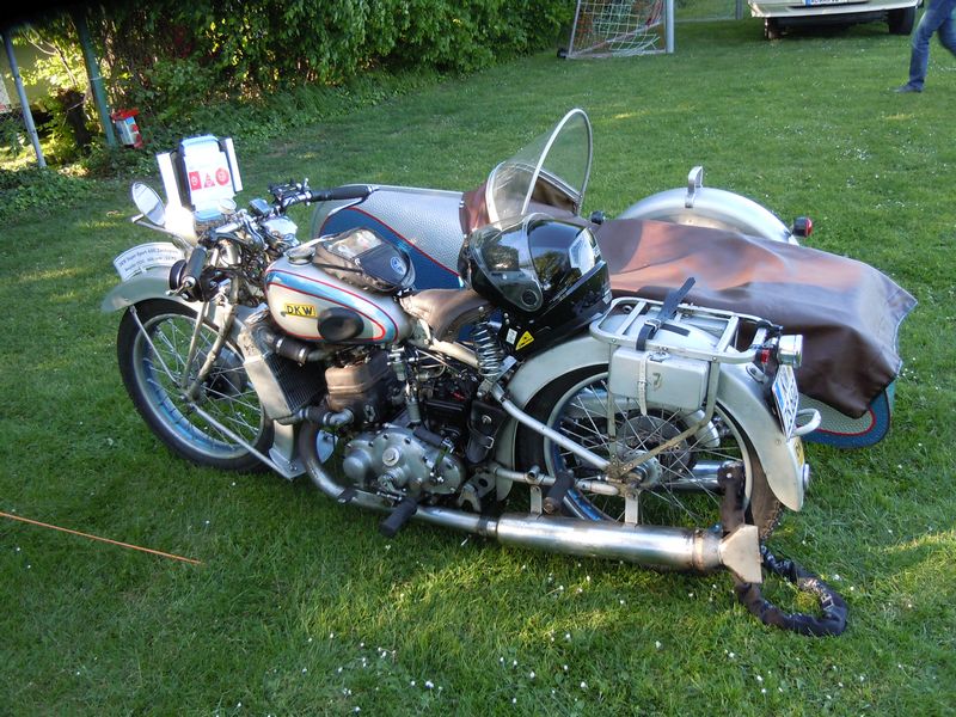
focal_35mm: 30
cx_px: 478
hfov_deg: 60.0
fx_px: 829
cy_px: 358
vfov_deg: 46.8
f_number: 3.5
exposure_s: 1/60
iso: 160
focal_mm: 5.4
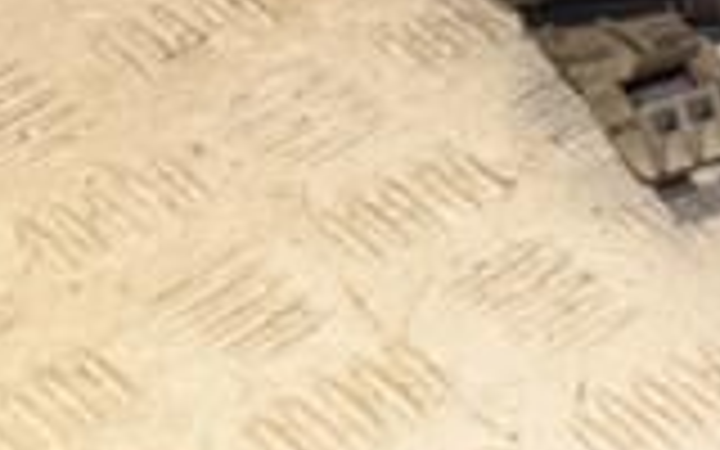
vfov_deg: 6.4
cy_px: -410
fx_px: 3942
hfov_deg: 9.9
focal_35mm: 201
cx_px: 1256
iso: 800
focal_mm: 35
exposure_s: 1/160
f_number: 5
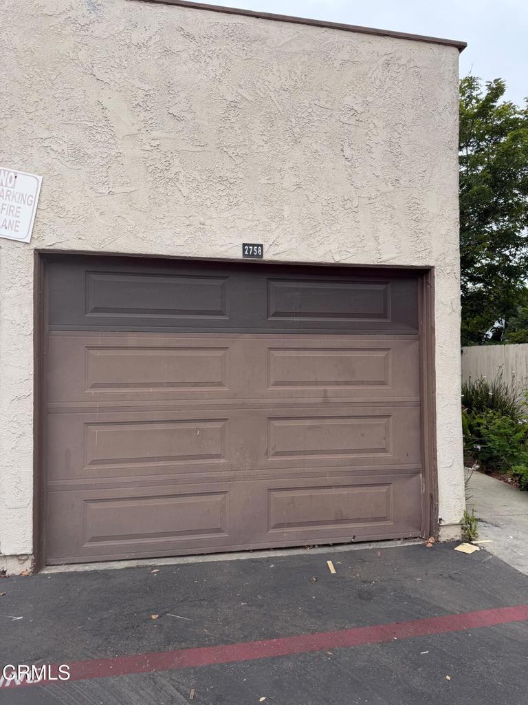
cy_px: 352
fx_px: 488
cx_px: 264
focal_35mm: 24
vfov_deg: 71.6
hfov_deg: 56.8
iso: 80
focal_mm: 6.76
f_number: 1.78
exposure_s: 1/1337
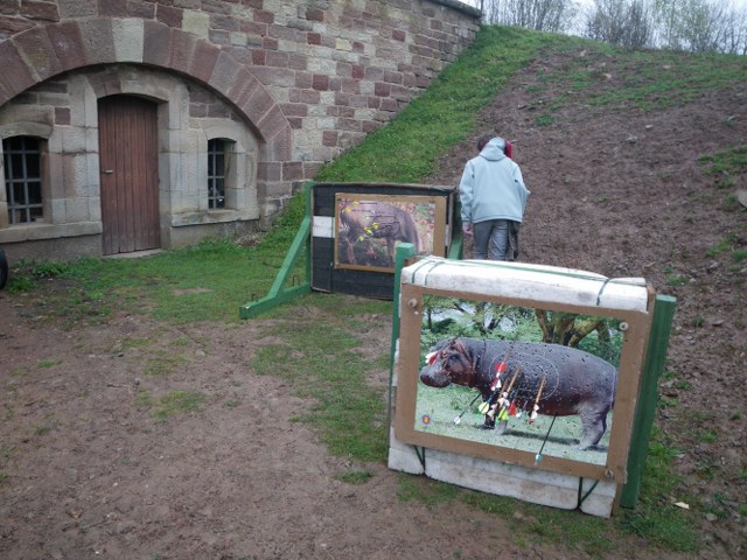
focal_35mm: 28
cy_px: 280
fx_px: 604
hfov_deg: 63.4
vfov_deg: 49.7
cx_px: 374
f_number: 3.5
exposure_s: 1/50
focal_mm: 5
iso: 80
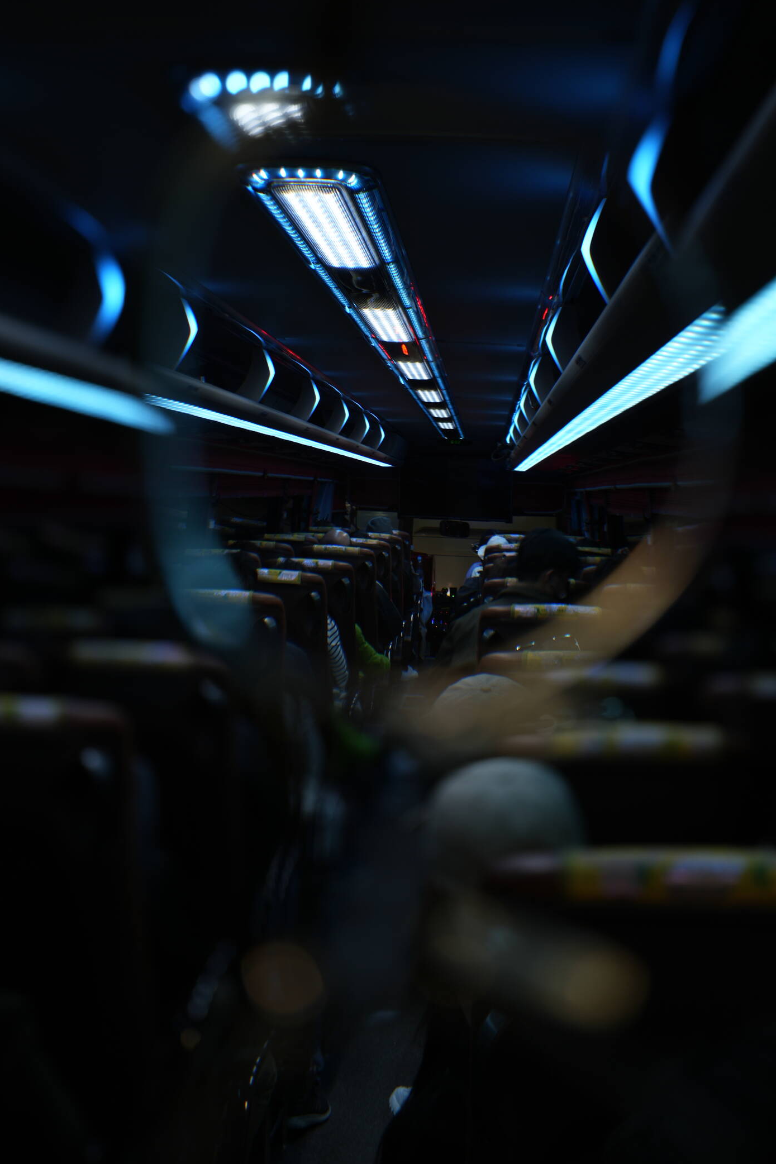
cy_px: 468
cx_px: 449
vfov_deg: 45.2
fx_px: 1390
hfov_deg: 31.1
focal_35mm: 43
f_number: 4
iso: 125
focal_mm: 35
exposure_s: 1/15
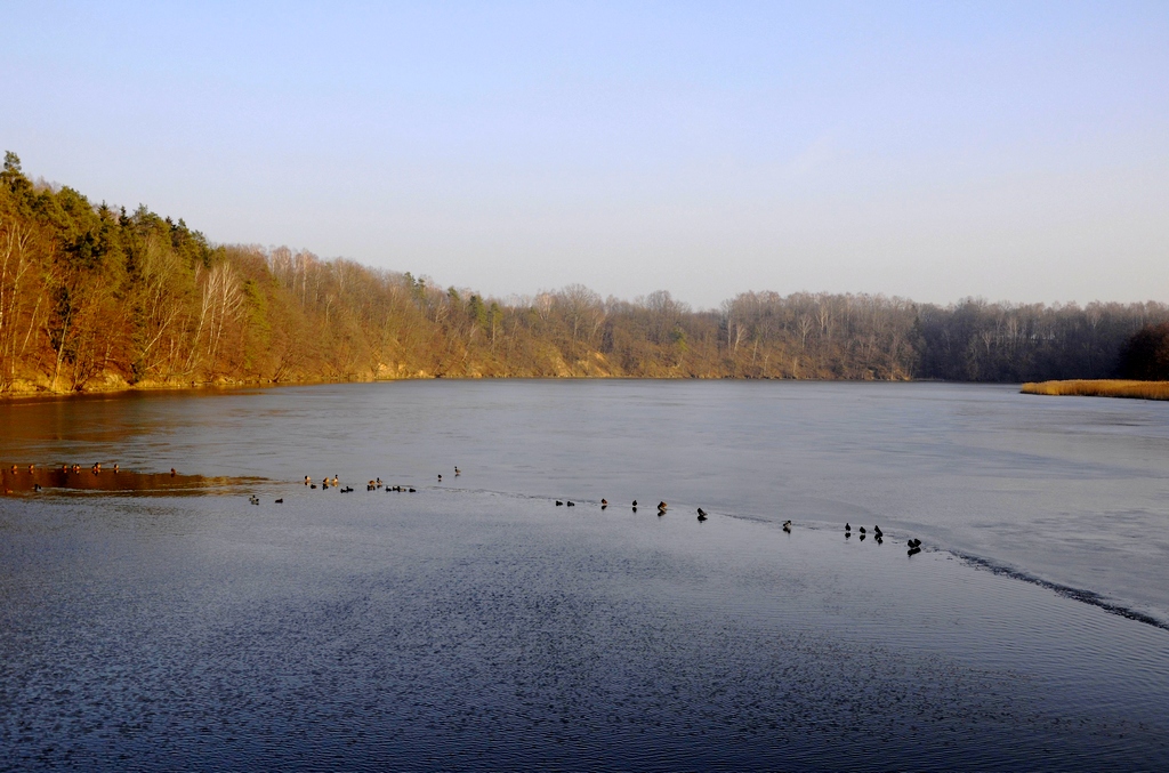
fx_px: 1215
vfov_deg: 35.3
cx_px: 584
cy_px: 386
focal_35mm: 38
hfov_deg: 51.4
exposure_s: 1/250
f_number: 8
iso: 200
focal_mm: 25
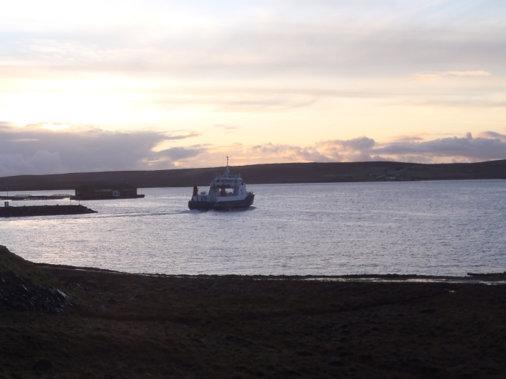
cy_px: 255
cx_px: 137
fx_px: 936
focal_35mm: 64
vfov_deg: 22.8
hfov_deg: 29.9
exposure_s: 1/100
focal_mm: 7.57
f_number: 5
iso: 80
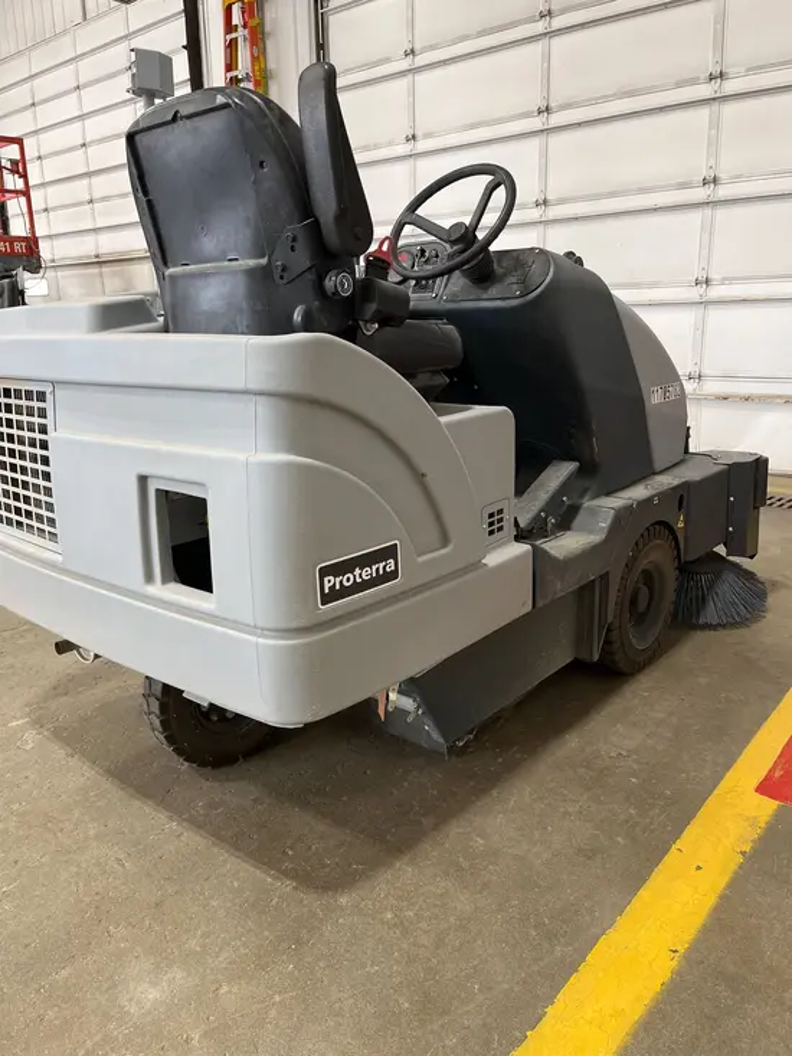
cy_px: 528
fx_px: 793
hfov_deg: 53.1
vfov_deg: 67.3
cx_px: 396
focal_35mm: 26
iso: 100
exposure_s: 1/60
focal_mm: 5.1
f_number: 1.6
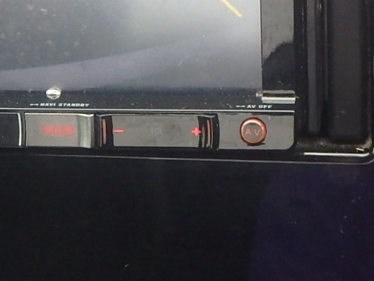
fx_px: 1556
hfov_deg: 13.5
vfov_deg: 10.2
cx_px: -27
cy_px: -48
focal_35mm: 144
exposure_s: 1/40
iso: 400
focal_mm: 6.9
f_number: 5.1
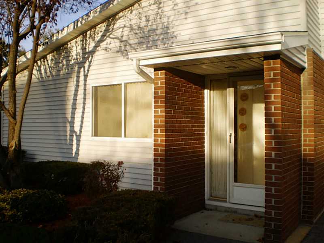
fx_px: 337
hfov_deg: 51.4
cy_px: 122
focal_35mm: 36
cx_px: 162
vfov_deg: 39.7
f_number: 3.1
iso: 64
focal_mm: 6.3
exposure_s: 1/640
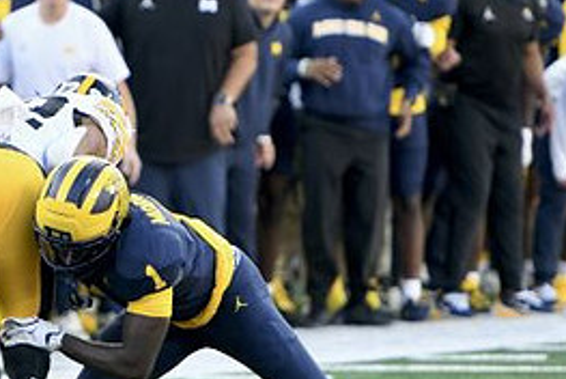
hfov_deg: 4.1
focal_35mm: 502
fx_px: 7901
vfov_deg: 2.7
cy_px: 219
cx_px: 97
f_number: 2.8
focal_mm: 190
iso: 800
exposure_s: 1/1000
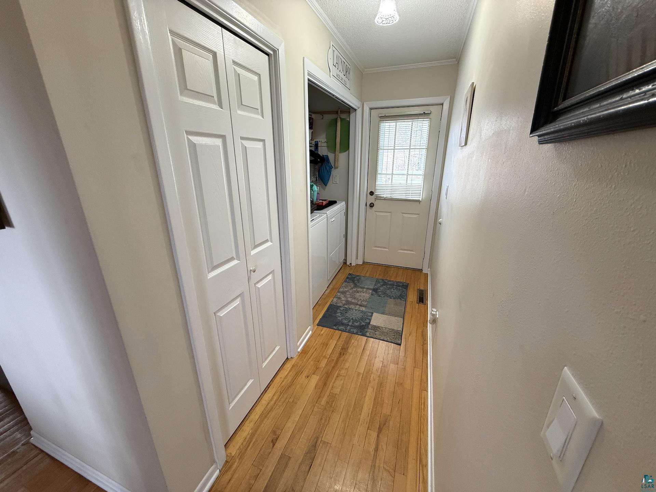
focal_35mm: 14
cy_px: 246
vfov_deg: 85.7
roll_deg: +0.5
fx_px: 265
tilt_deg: -19.1
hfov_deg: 102.1
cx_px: 328
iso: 250
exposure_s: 1/120
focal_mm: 2.22
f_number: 2.2
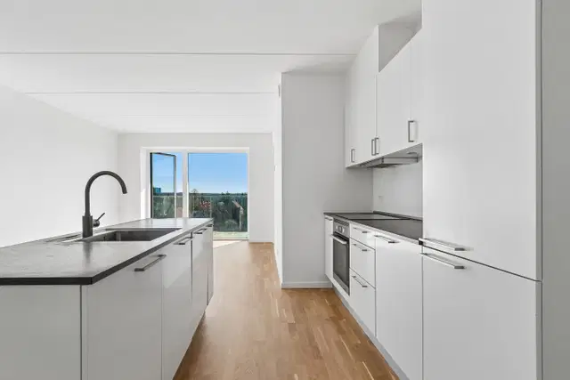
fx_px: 285
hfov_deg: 90.0
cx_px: 285
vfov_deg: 67.4
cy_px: 190
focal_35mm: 18
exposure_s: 1/60
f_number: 10
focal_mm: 12
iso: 200
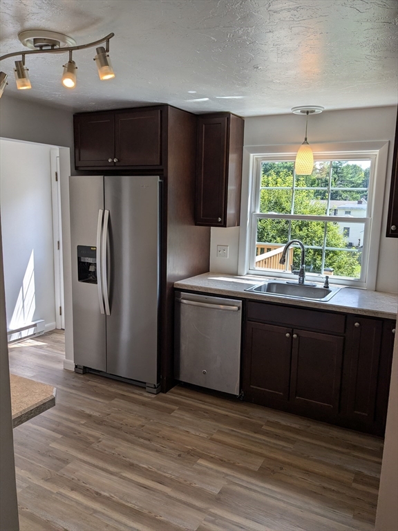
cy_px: 266
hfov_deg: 51.4
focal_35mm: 27
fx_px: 414
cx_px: 199
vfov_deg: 65.3
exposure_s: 1/468
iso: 50
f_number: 1.73
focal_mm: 4.38
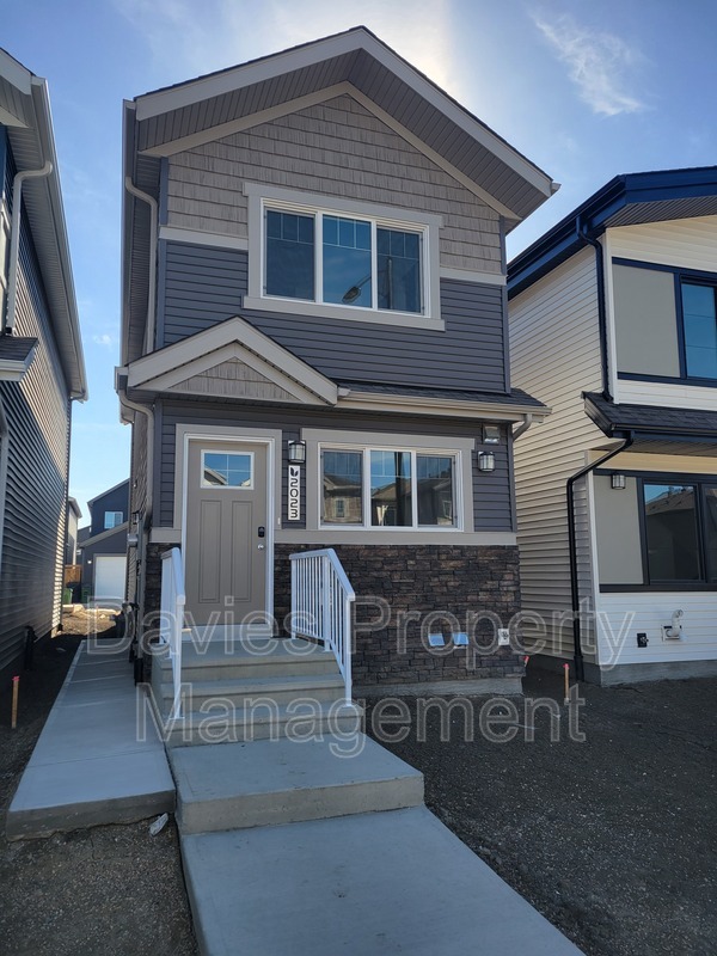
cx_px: 358
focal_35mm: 26
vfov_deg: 67.3
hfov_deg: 53.1
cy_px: 478
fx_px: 718
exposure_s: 1/1410
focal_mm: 5.4
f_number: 1.8
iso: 40
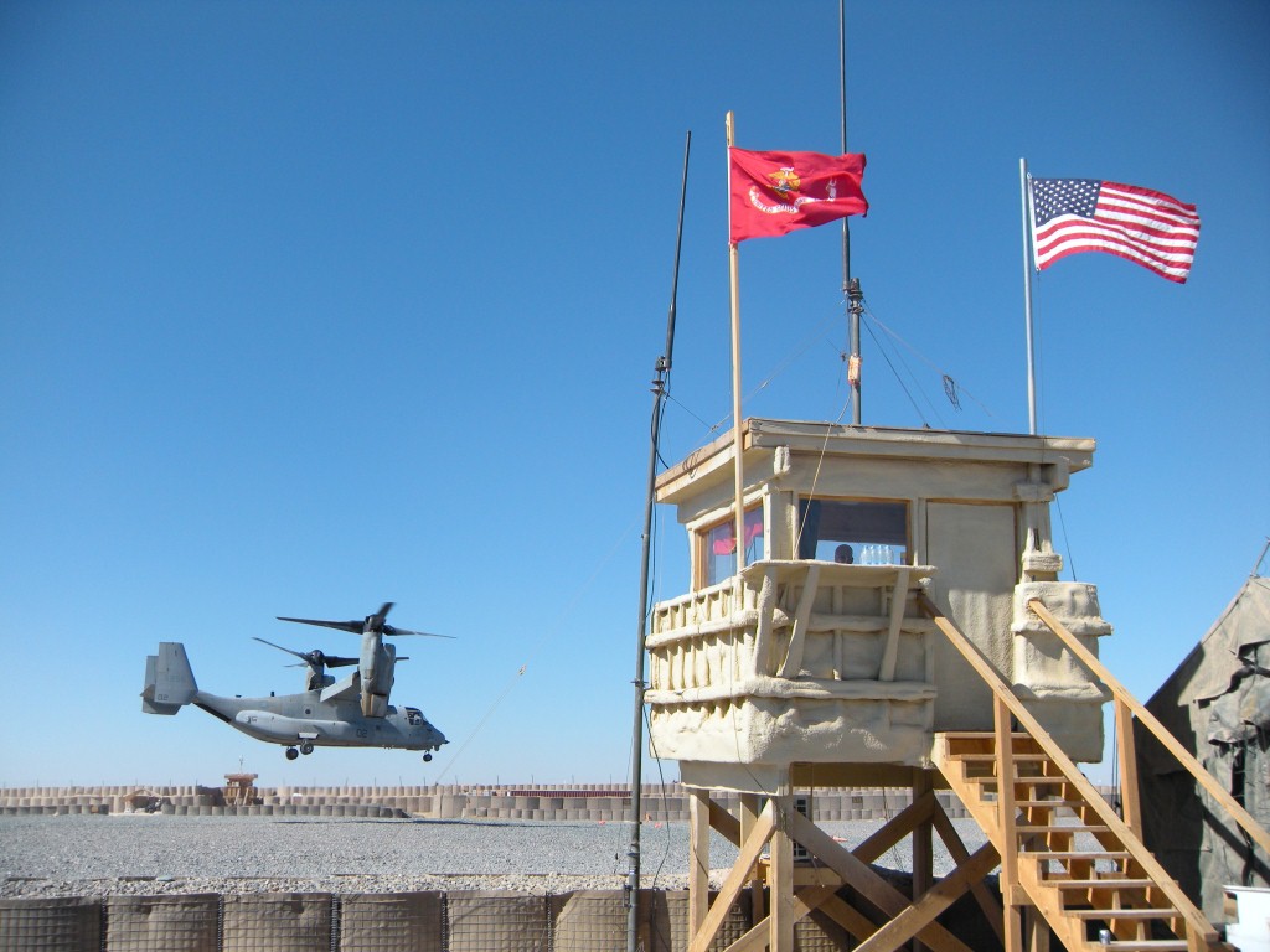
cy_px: 476
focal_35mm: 44
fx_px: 1614
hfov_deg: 42.9
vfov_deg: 32.9
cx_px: 635
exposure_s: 1/761
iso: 64
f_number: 4
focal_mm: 7.4
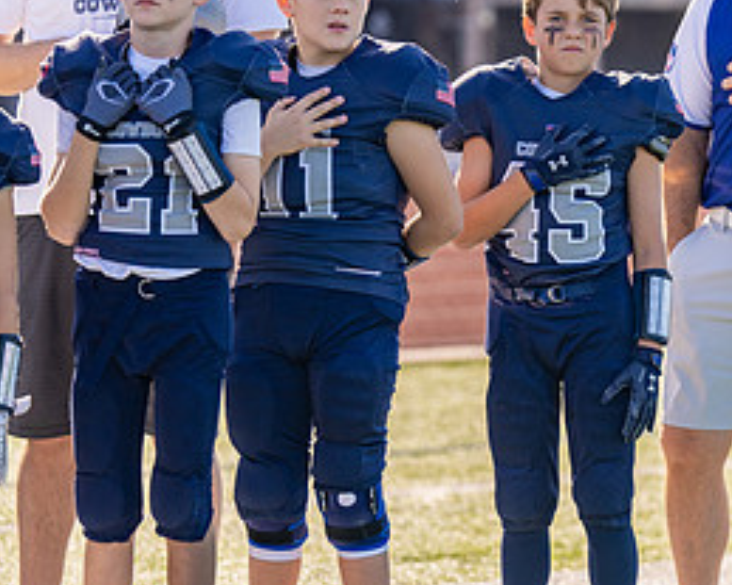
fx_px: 6930
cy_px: 240
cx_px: 695
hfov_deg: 6.0
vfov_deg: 4.8
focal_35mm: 320
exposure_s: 1/1250
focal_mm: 142
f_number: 2.8
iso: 100
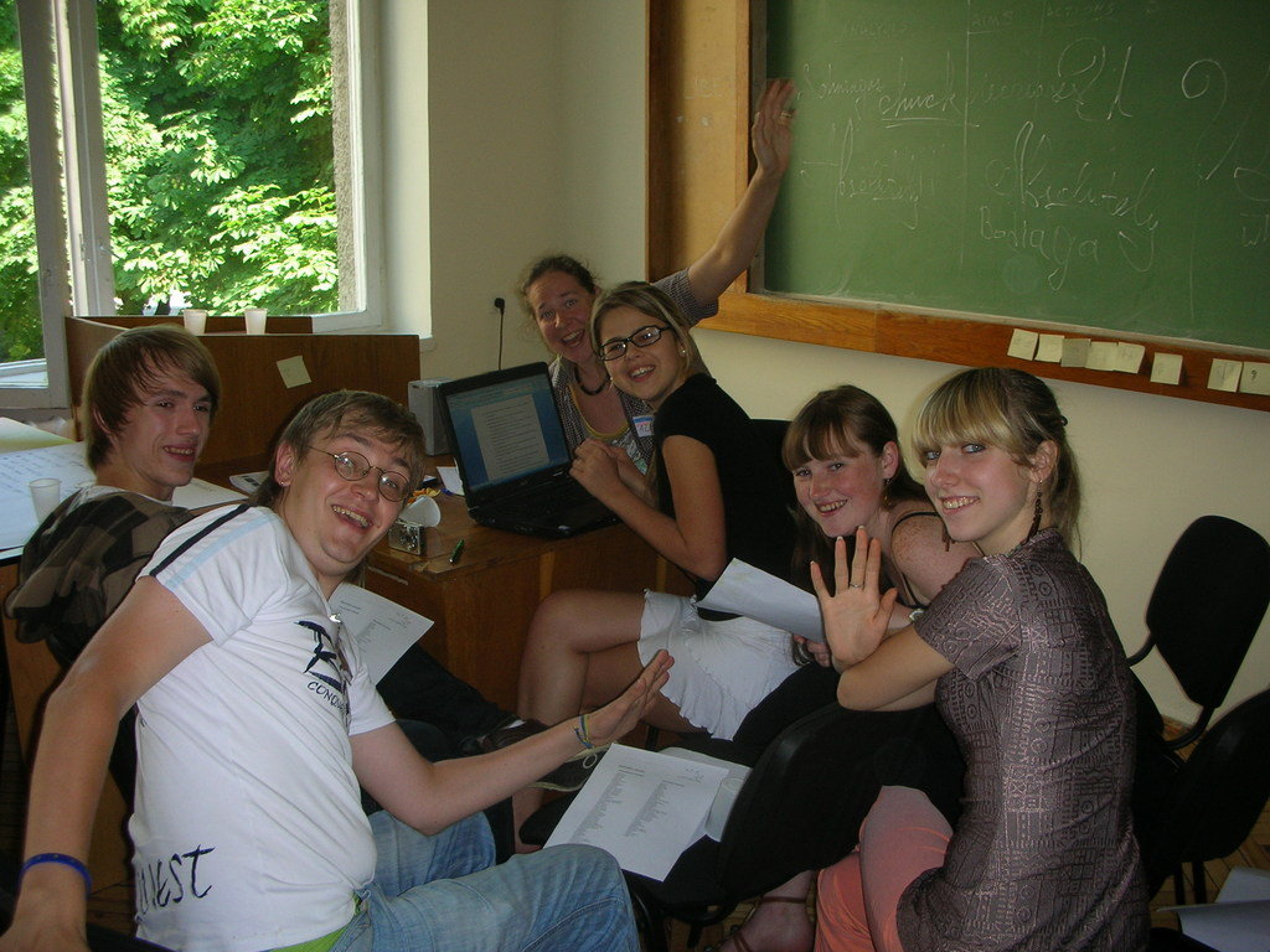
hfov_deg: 52.6
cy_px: 476
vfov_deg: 40.7
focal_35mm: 35
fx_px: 1284
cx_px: 635
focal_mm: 5.8
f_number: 3
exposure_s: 1/60.1
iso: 59
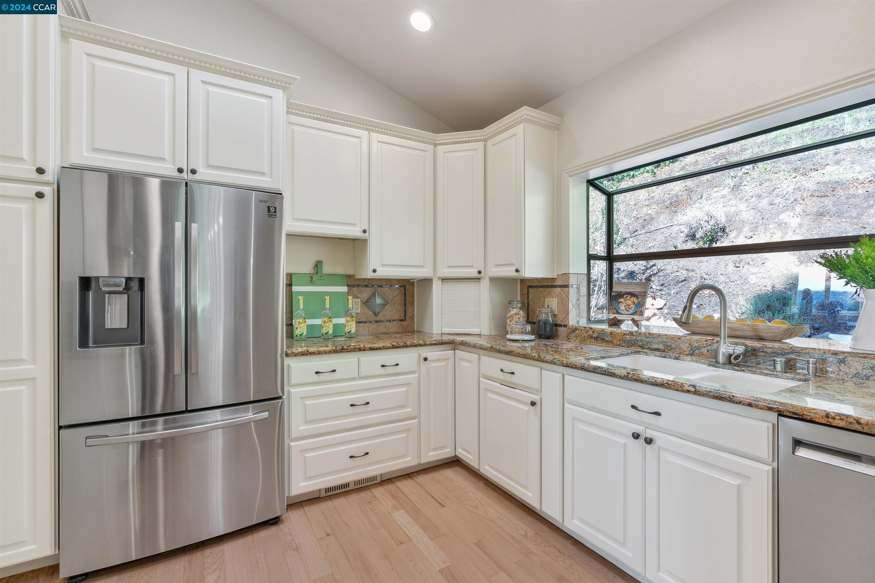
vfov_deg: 73.7
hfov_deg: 96.7
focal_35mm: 16
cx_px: 438
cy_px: 292
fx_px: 389
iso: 320
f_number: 9
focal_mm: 16
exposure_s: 1/20
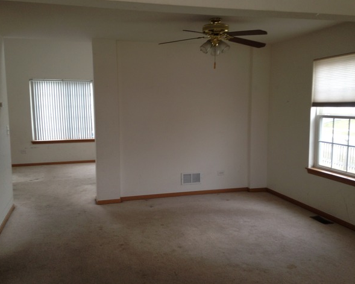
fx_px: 368
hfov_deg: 51.5
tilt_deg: -7.5
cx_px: 167
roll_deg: +0.1
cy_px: 140
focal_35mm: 35
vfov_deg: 42.2
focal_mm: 4.12
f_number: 2.4
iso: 64
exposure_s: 1/20
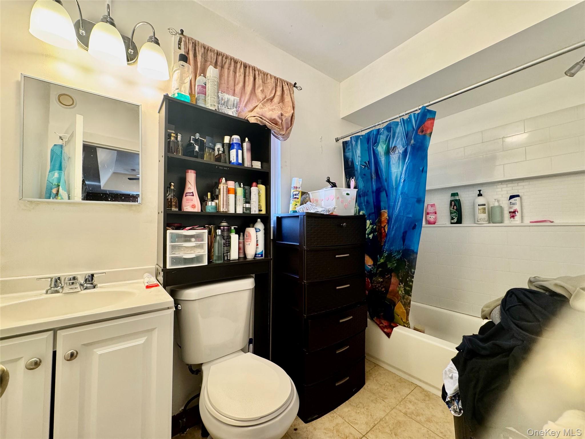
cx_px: 292
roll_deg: +0.7
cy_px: 220
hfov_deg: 102.1
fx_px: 237
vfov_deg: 85.7
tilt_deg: +2.6
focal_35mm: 14
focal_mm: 2.22
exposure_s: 1/60
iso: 160
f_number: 2.2
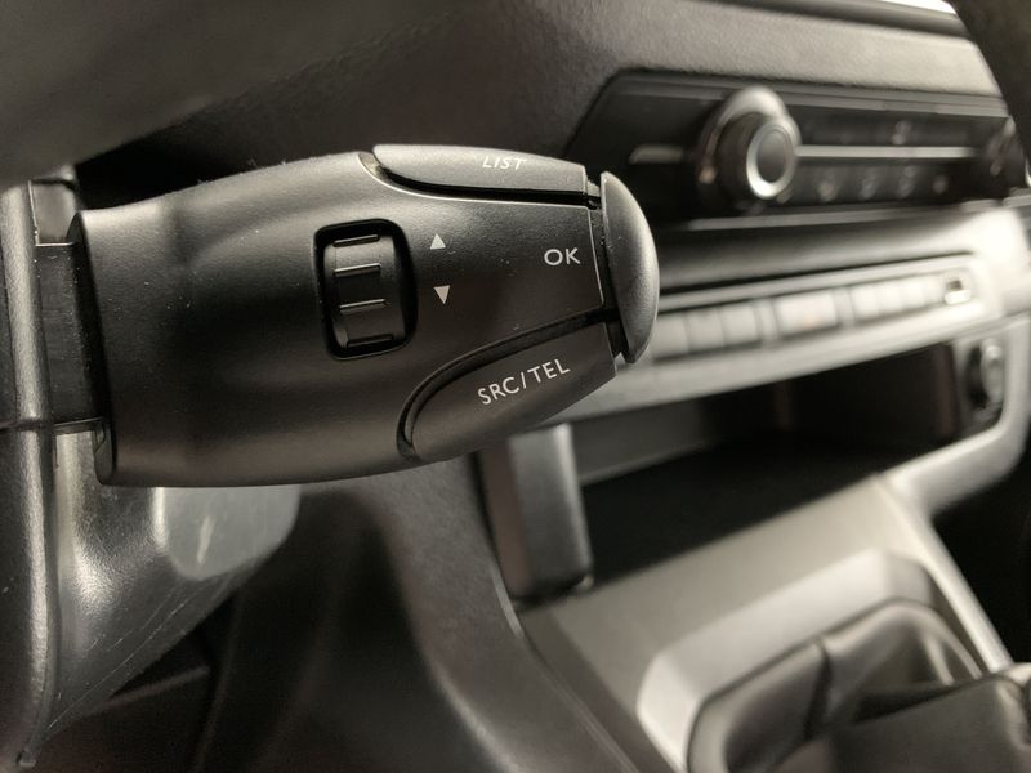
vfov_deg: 53.1
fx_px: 774
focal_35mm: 26
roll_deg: -3.5
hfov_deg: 67.3
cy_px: 386
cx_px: 516
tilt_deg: -19.6
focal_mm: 4.25
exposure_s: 1/25
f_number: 1.8
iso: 800
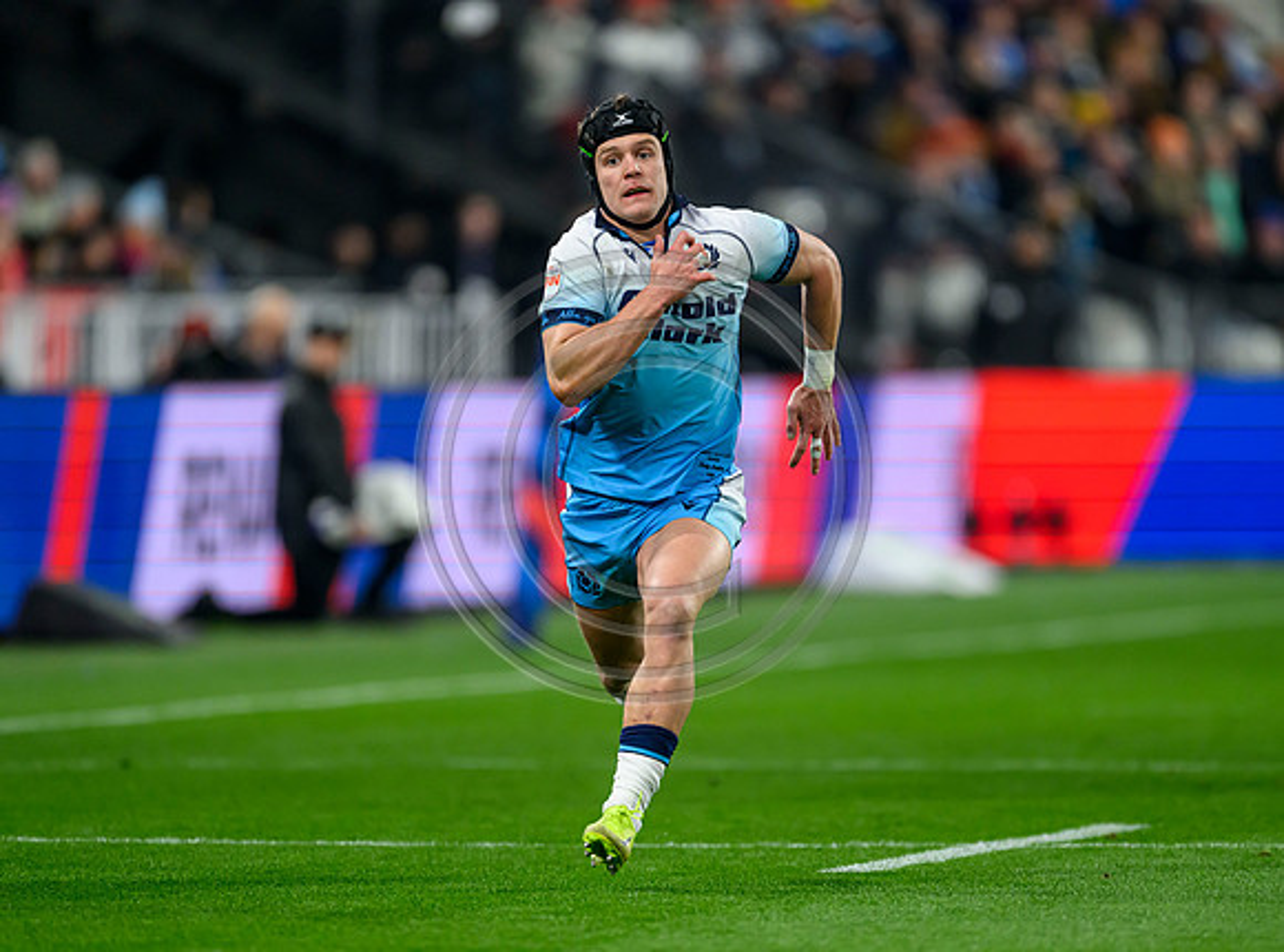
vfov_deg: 2.4
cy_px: 496
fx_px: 23127
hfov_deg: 3.2
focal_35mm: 626
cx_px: 743
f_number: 4
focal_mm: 560
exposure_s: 1/1600
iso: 3200
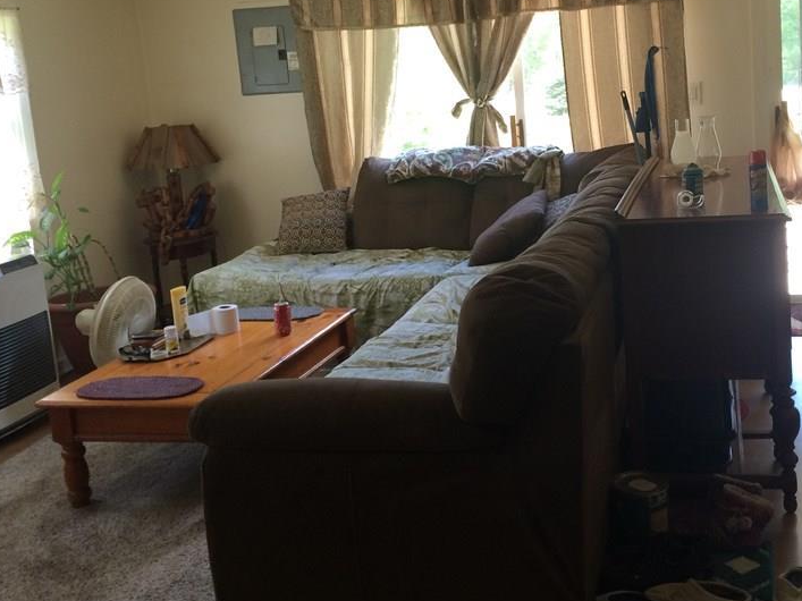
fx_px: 973
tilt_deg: -9.7
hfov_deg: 44.2
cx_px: 533
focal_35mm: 42
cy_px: 201
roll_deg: +4.3
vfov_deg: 34.0
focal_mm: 4.15
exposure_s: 1/30
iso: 40
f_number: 2.2
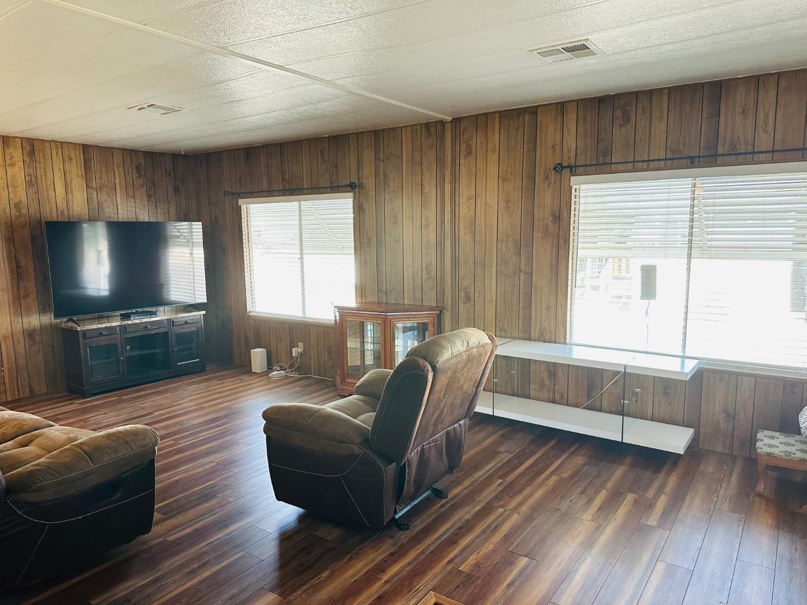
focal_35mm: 24
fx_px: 560
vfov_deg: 56.8
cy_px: 302
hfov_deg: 71.6
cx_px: 404
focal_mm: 6.86
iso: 200
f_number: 1.78
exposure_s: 1/121
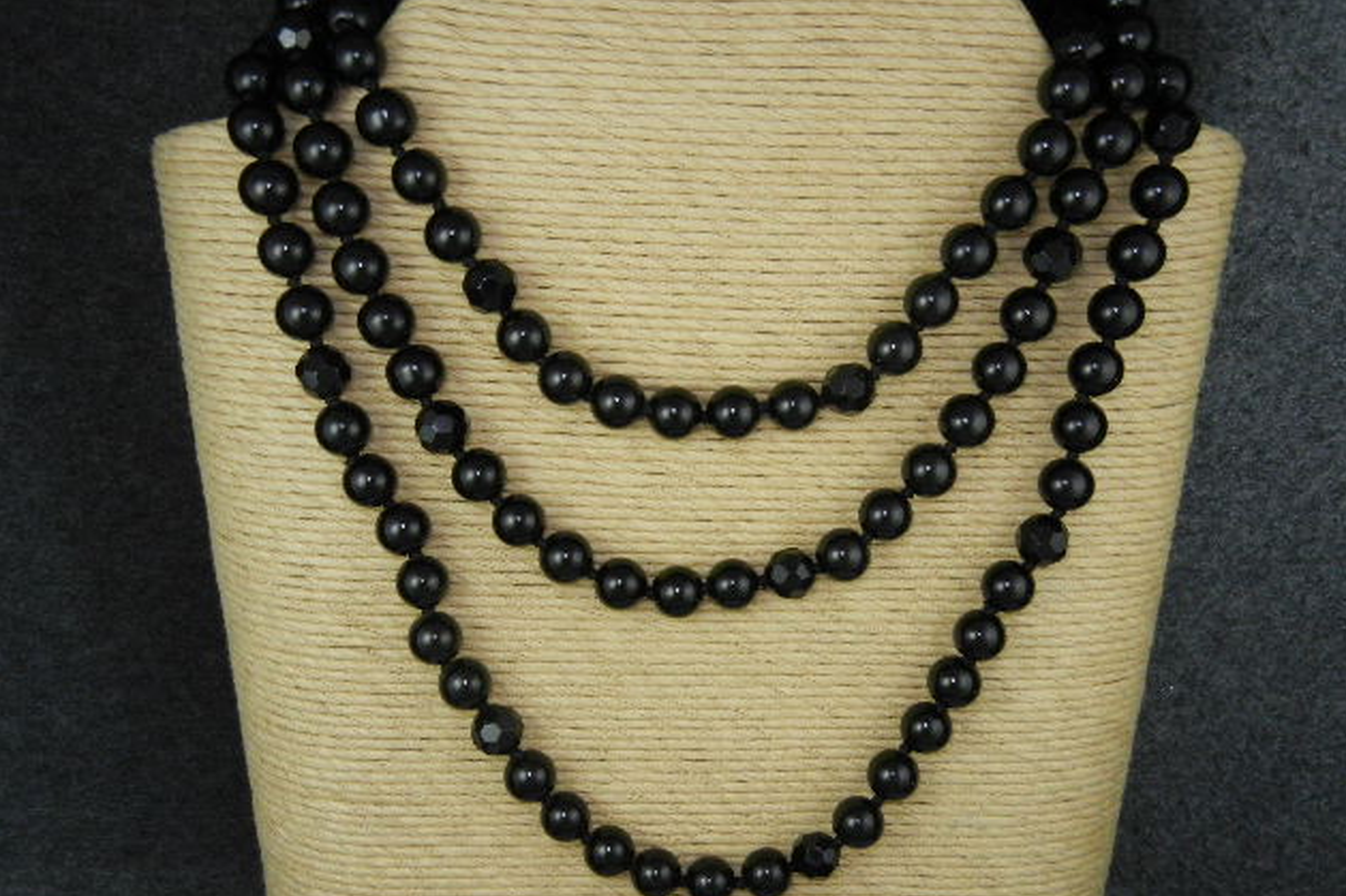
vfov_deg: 36.8
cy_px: 477
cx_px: 678
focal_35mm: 36
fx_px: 1346
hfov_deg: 53.1
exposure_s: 1/30
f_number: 7.2
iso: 793
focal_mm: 6.2
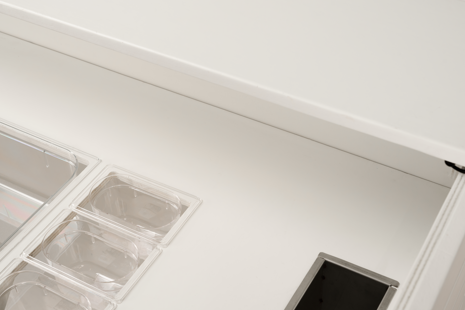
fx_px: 723
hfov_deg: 35.6
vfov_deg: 24.2
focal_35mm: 56
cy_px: 156
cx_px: 239
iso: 100
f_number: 9
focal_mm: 50
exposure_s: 1/40
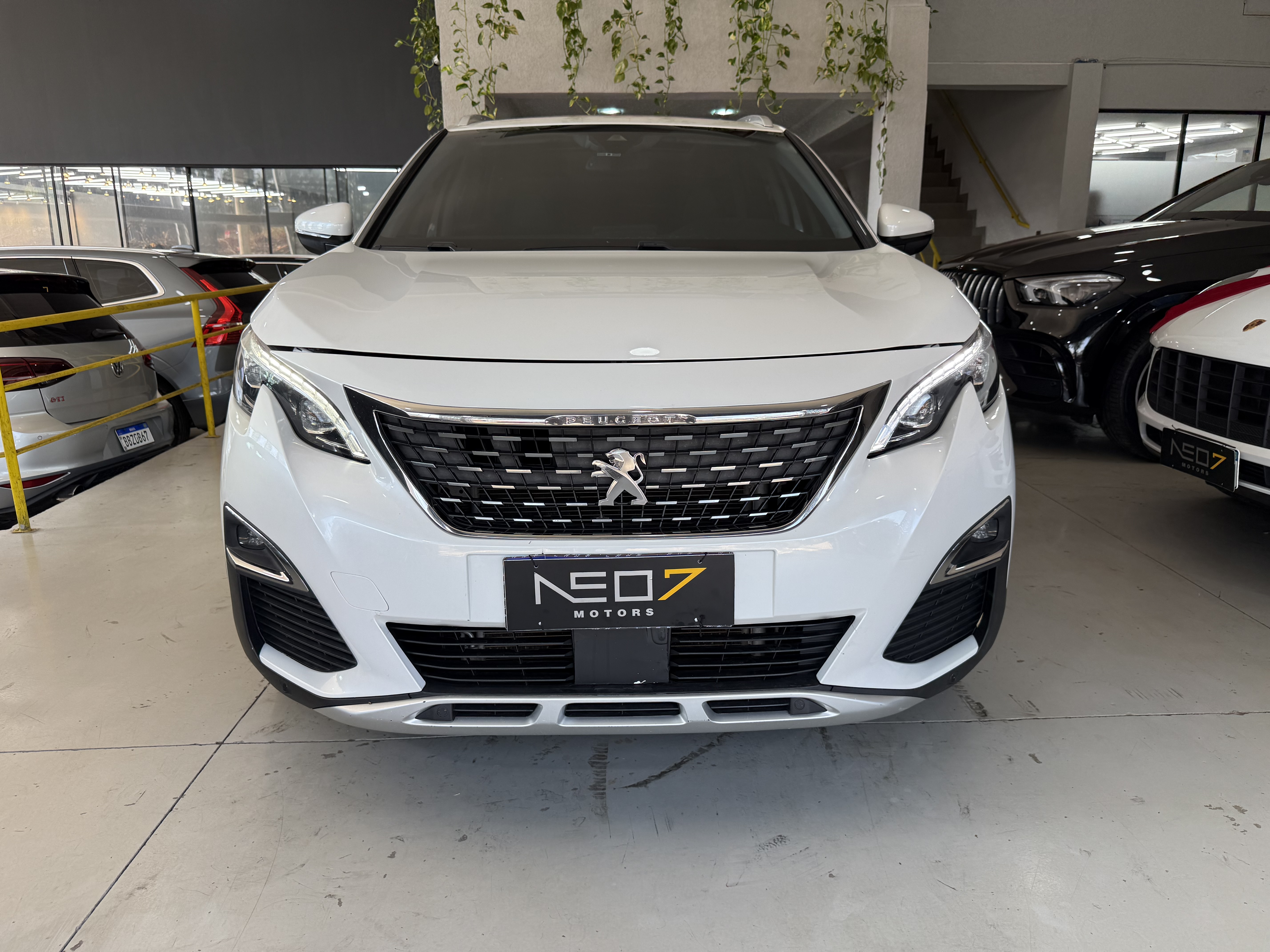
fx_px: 881
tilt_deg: -12.8
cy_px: 476
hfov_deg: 71.6
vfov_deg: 56.8
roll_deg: +0.5
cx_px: 635
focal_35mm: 24
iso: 80
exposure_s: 1/234
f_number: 1.78
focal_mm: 6.76
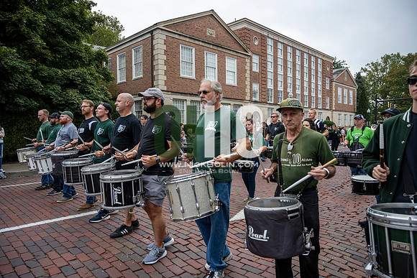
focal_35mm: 24
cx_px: 208
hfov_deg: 73.7
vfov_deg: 53.2
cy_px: 139
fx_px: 278
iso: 1000
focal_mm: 24
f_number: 4
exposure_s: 1/1600
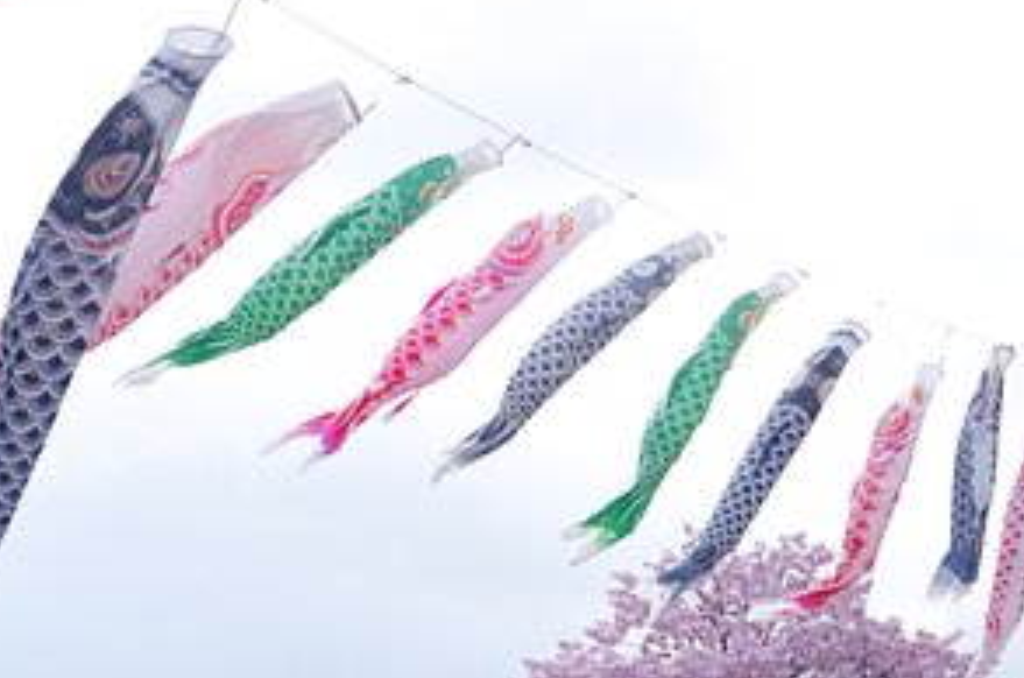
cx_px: 252
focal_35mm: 138
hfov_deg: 14.8
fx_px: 3917
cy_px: 543
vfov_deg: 9.9
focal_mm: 53
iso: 400
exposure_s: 1/60
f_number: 10
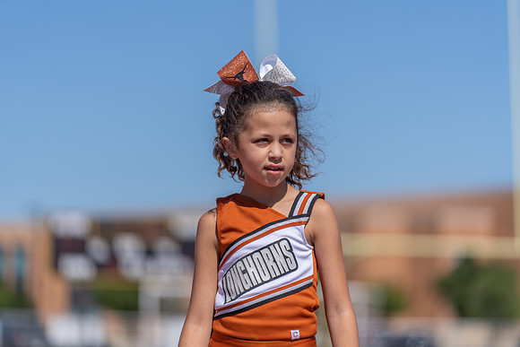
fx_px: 2702
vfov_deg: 7.3
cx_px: 260
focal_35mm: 187
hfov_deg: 11.0
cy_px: 174
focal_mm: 187
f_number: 2.8
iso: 100
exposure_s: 1/3200
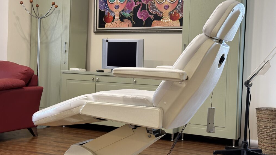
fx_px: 388
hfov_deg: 39.2
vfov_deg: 22.6
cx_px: 139
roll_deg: -2.9
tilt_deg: -1.3
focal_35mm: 53
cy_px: 72
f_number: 1.78
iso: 80
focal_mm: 6.86
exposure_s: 1/50
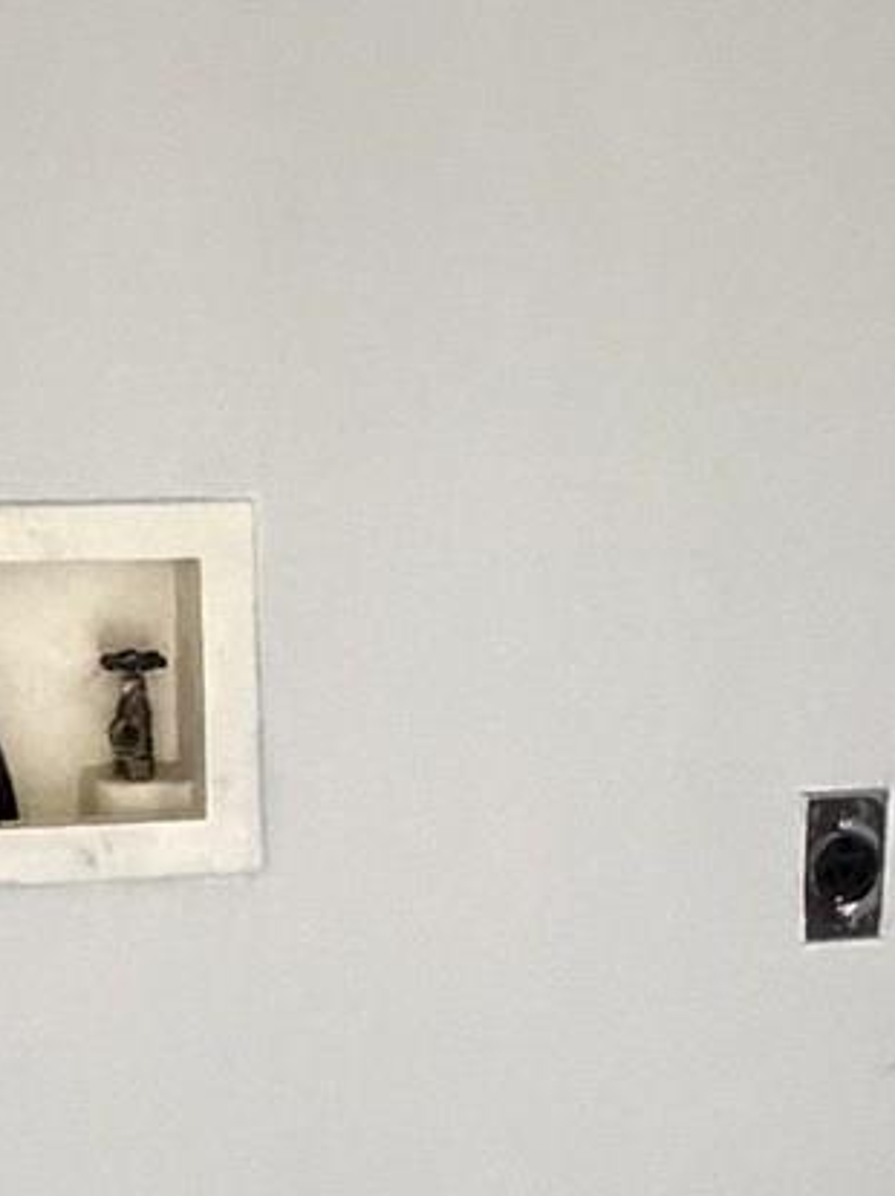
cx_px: 482
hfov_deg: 18.9
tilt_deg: -12.6
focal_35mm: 78
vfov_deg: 25.0
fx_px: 2692
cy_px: 734
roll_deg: +0.0
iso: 1250
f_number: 2.2
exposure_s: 1/40
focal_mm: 2.22
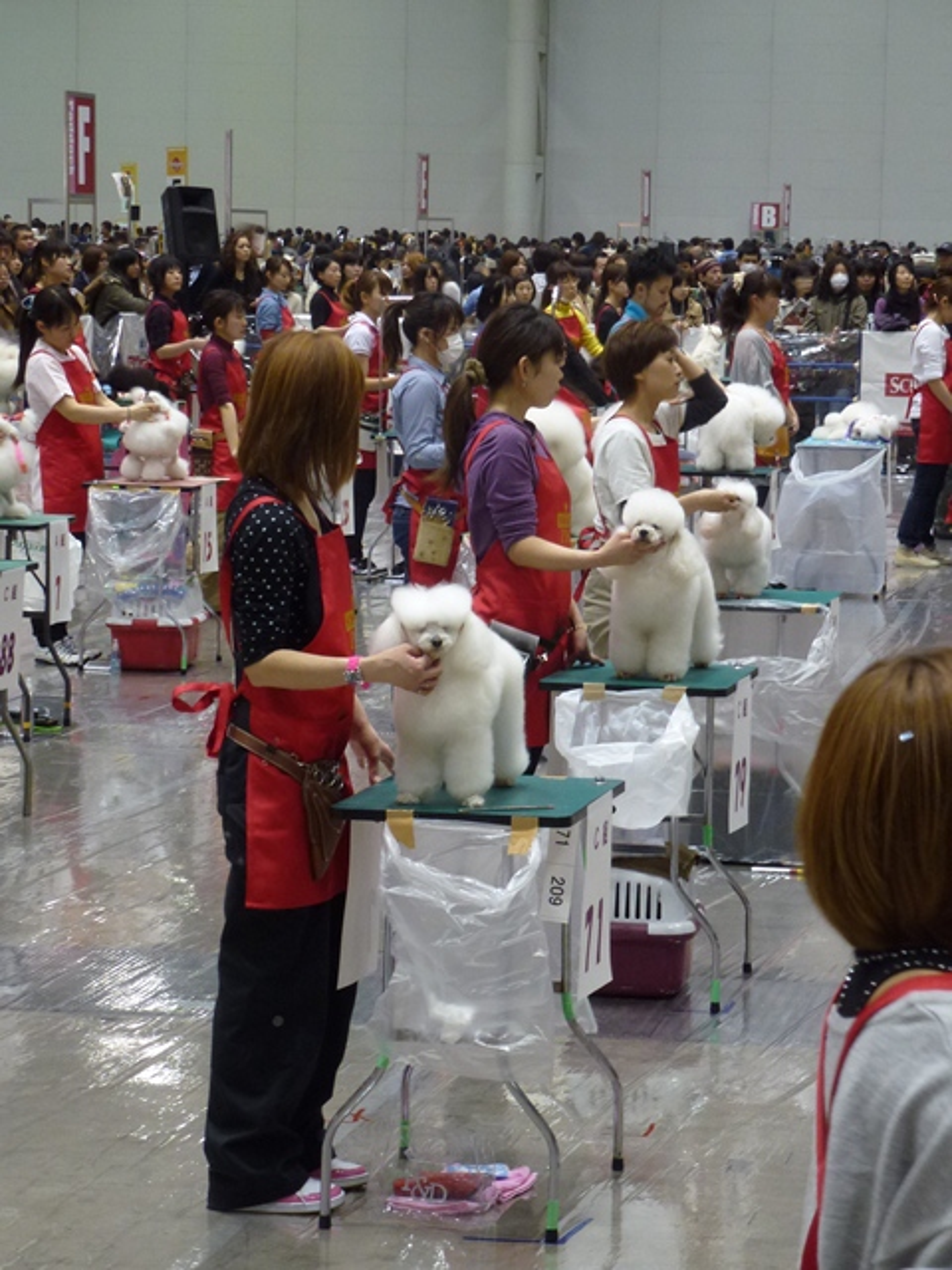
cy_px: 635
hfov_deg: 14.2
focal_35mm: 104
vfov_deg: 18.9
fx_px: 3814
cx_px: 476
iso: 200
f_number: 5
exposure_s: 1/8
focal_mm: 18.7
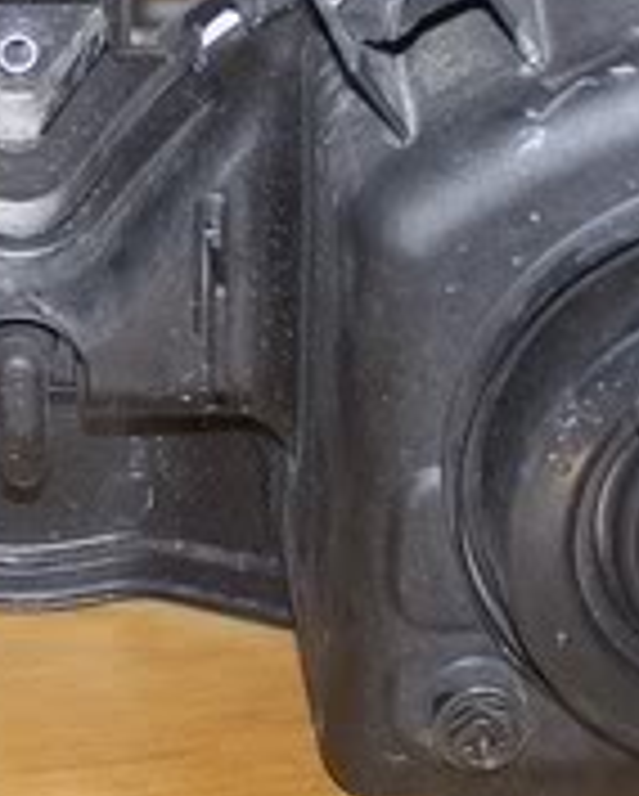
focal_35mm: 169
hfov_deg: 9.1
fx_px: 3988
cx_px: 4
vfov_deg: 11.4
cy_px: 220
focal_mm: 8
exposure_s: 1/60
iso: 80
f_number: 3
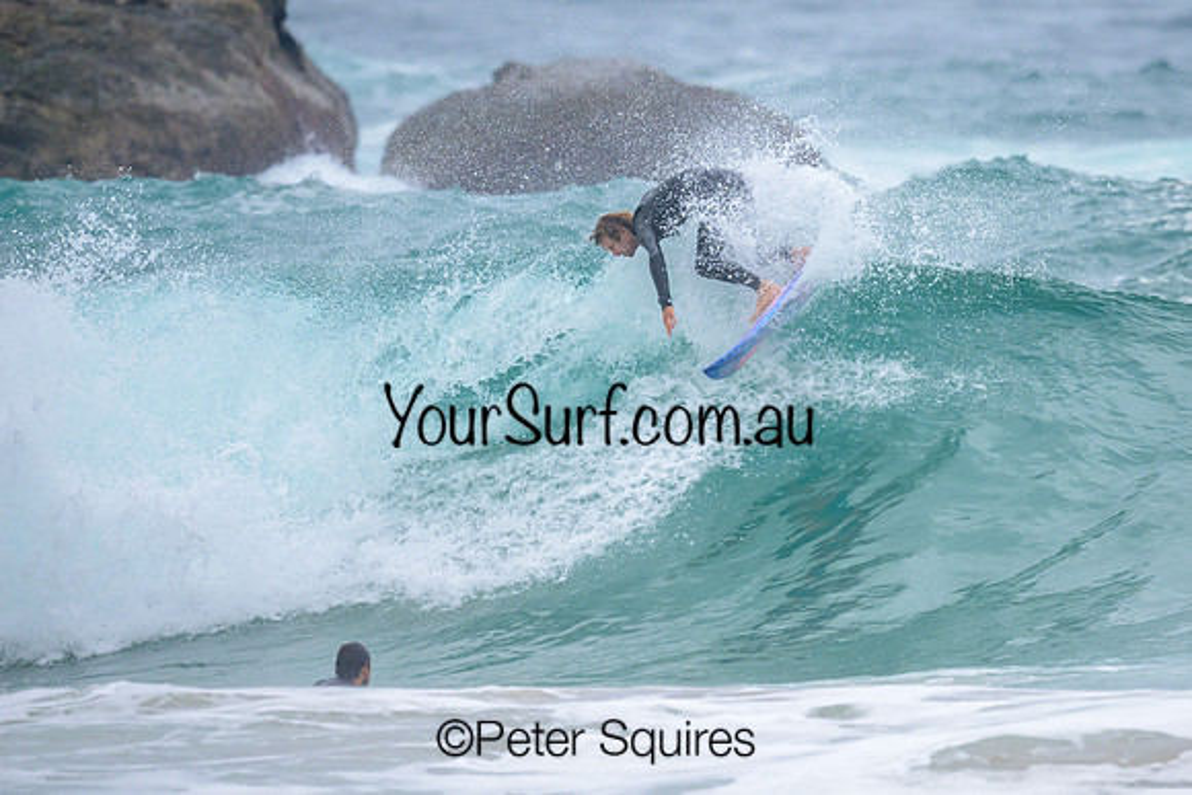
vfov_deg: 1.3
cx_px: 819
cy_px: 381
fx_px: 36429
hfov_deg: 1.9
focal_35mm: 1100
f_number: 6.3
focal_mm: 800
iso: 450
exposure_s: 1/2000
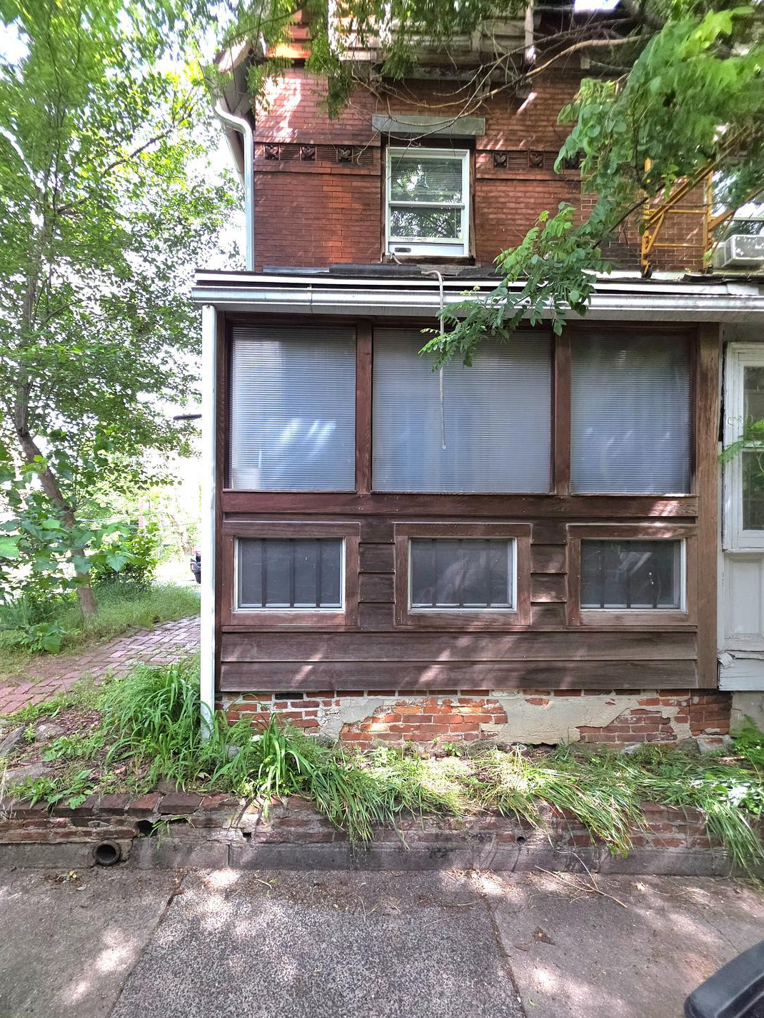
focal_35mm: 14
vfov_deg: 101.9
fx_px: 412
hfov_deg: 85.7
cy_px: 546
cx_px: 368
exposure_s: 1/120
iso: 32
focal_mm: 2.2
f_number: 1.9
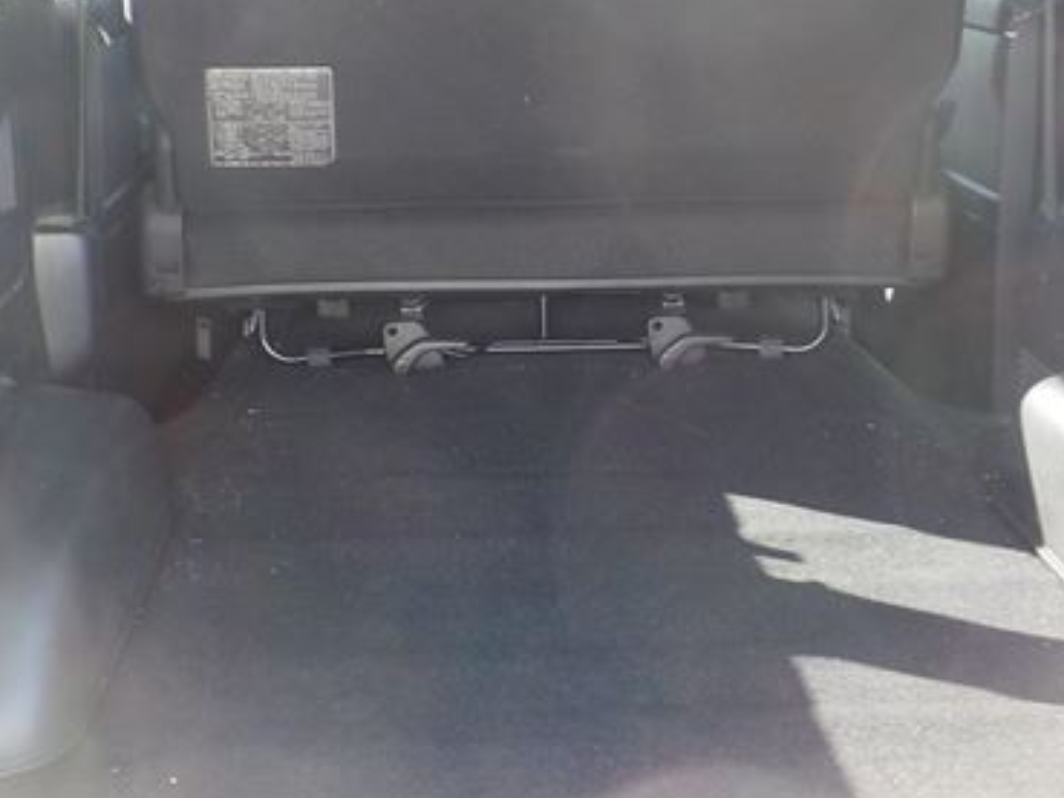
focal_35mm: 52
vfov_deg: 27.7
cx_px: 525
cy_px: 216
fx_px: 1599
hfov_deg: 36.8
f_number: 3.3
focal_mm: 4.1
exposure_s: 1/40
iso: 125
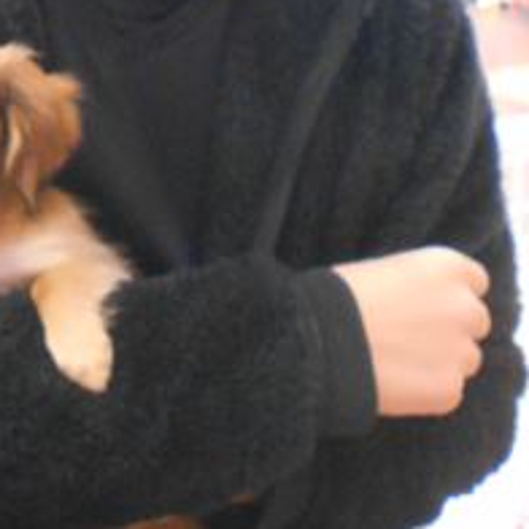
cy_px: -22
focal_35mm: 81
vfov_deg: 20.6
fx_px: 1400
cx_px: 113
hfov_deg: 21.2
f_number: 3.4
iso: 800
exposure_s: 1/25
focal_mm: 5.1
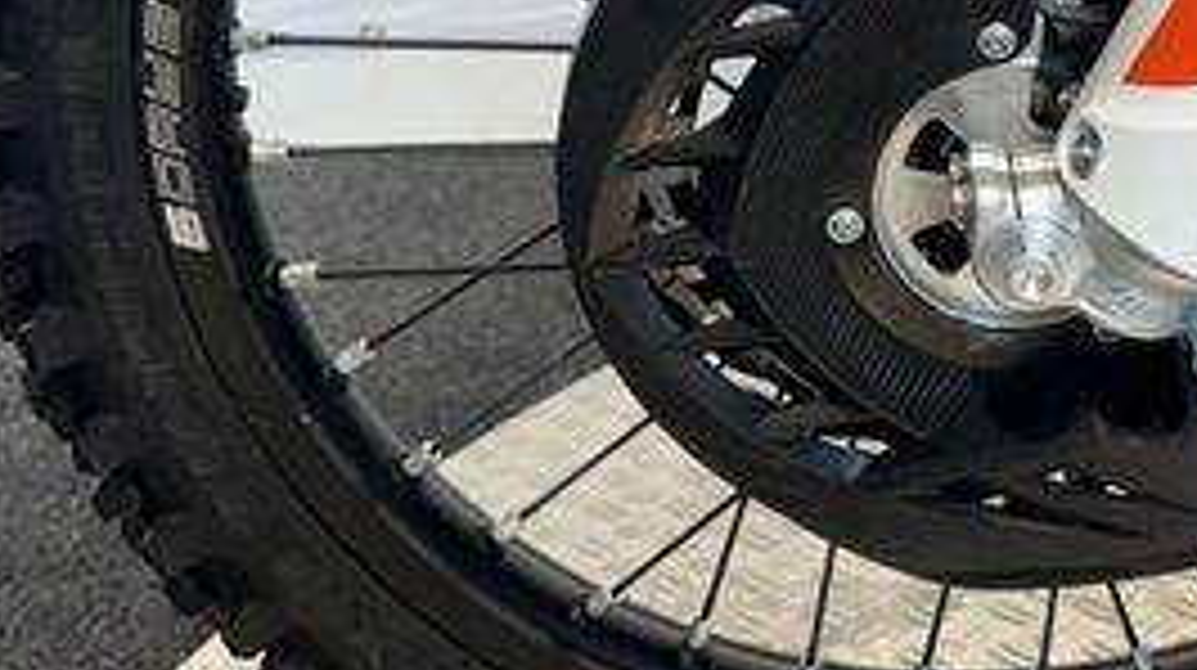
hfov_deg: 32.4
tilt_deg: -8.7
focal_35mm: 63
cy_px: -40
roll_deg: +0.5
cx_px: 968
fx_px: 1998
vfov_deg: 18.4
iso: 100
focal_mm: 6.86
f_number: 1.78
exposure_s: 1/100
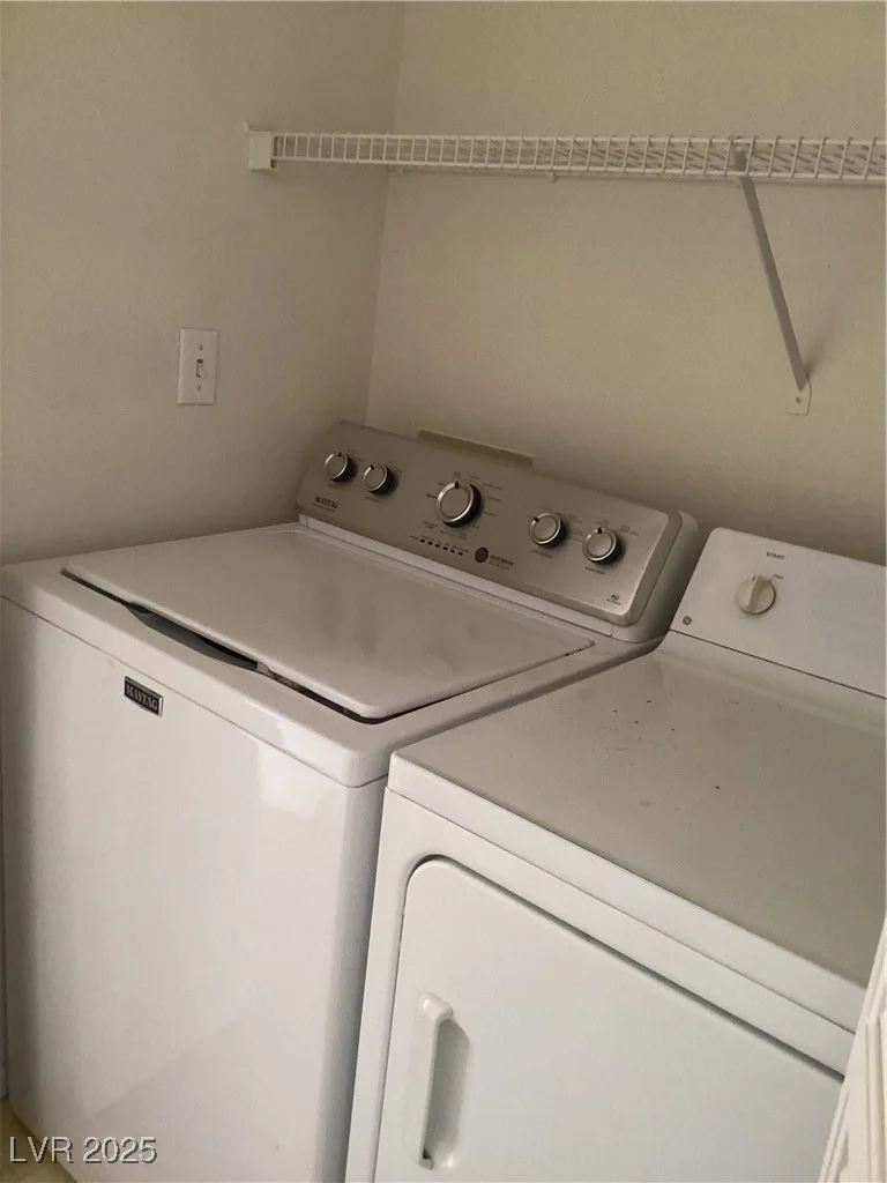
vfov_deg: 58.4
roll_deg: -8.0
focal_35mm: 31
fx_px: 1059
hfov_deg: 45.4
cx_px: 444
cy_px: 592
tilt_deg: -16.4
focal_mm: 3.3
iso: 400
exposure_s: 1/30
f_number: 2.4
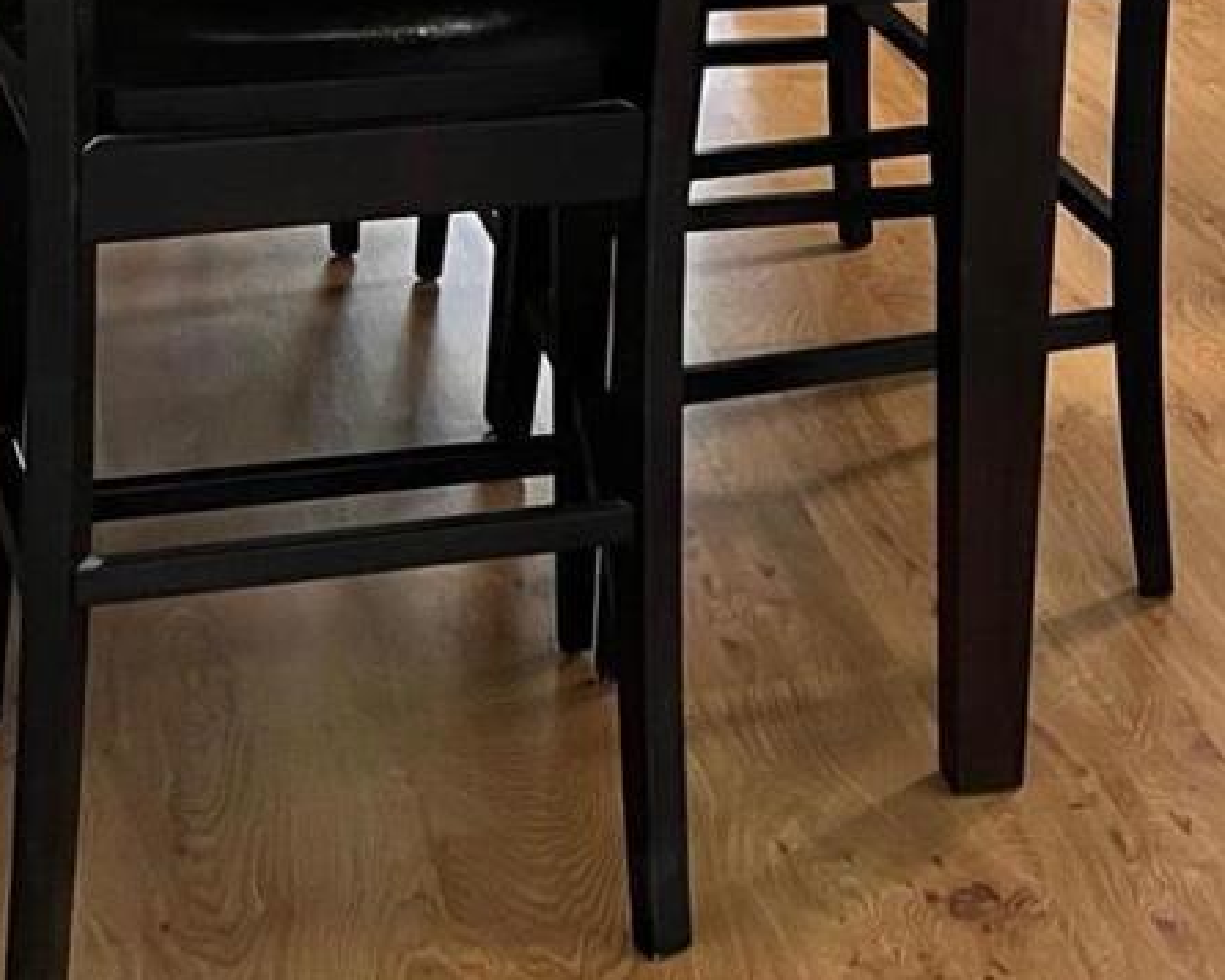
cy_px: -612
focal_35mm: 91
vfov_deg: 15.3
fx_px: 3300
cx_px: 1148
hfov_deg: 20.5
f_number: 1.5
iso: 80
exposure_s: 1/60
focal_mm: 5.7
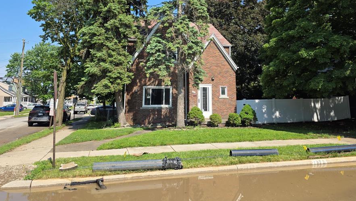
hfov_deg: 65.9
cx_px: 193
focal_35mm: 29
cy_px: 61
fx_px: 274
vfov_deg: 39.5
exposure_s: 1/3618
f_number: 1.7
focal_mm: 6.3
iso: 80
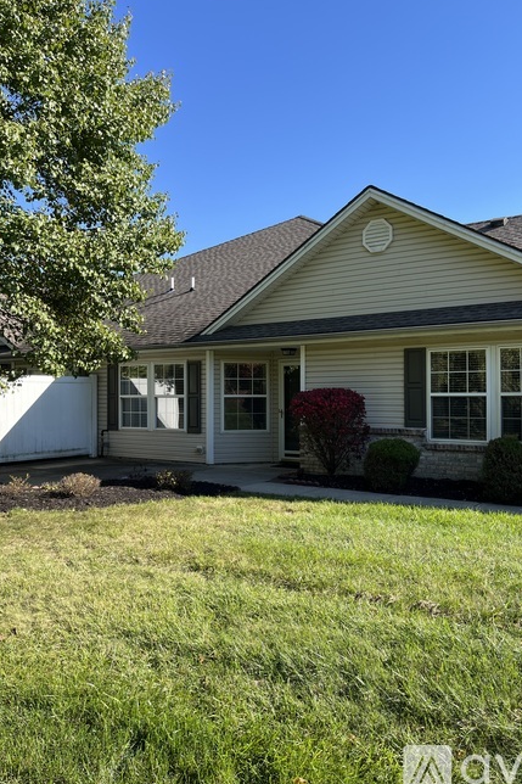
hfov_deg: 46.3
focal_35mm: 28
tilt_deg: +1.5
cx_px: 296
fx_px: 609
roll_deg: +0.7
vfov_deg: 65.5
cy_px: 388
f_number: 1.6
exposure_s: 1/1458
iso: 50
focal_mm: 5.1
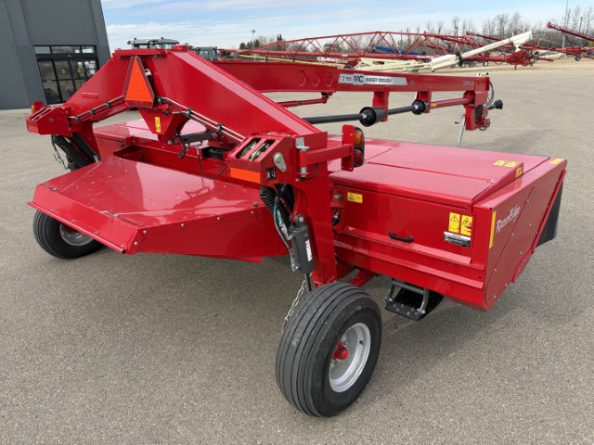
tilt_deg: -19.5
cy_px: 222
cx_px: 297
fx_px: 446
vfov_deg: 53.1
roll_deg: +3.2
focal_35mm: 26
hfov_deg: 67.3
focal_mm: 5.96
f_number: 1.6
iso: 50
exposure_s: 1/1016
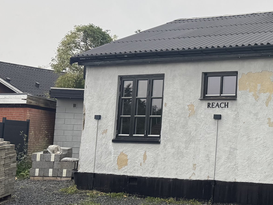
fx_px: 481
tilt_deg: +6.1
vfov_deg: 24.0
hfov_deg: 27.3
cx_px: 341
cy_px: 93
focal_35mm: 61
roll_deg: -1.4
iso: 80
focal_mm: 6.76
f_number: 1.78
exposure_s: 1/700
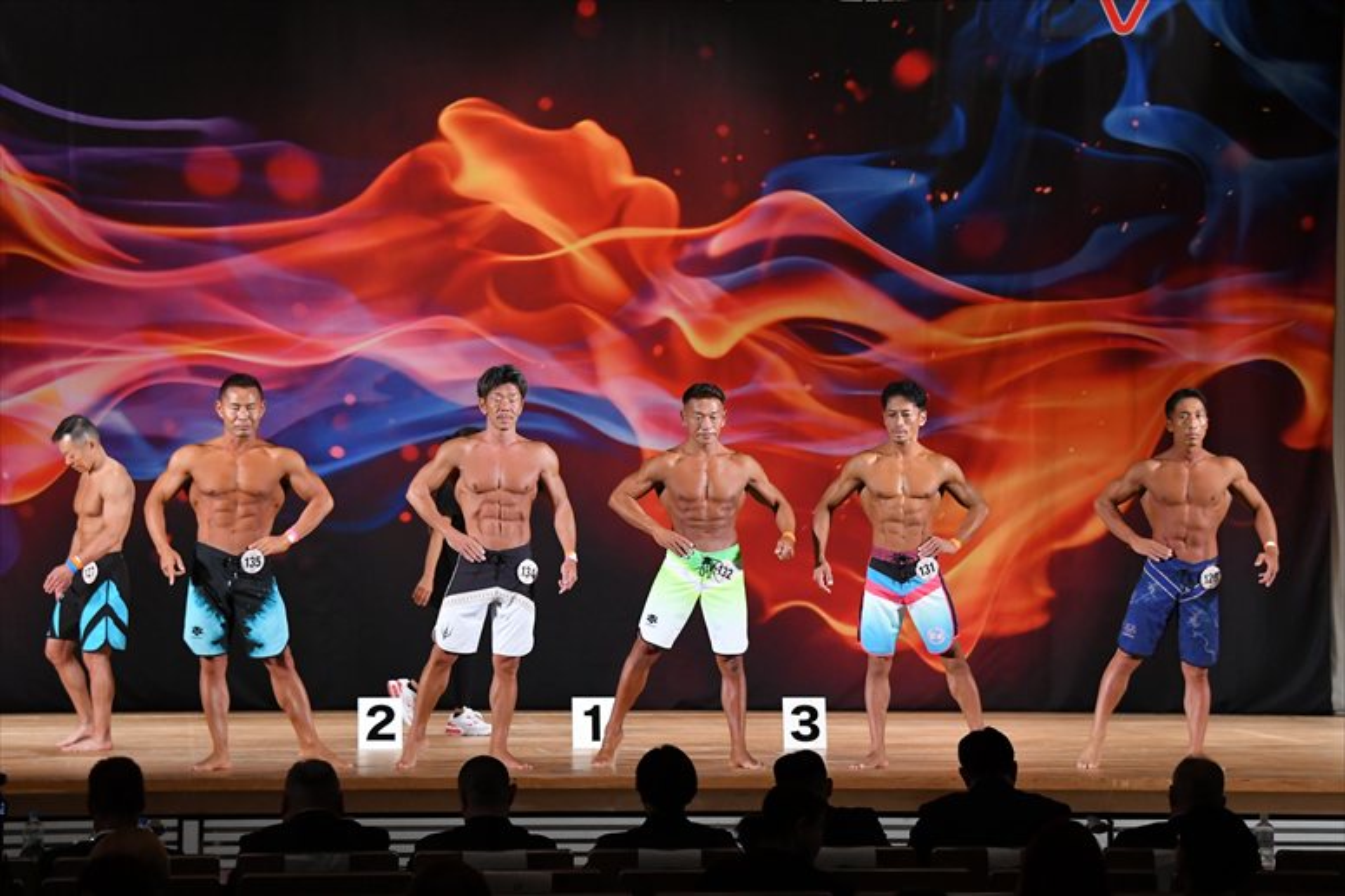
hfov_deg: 18.9
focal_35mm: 108
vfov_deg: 12.7
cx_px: 672
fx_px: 4033
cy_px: 448
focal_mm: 72
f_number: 5.6
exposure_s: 1/400
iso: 3200
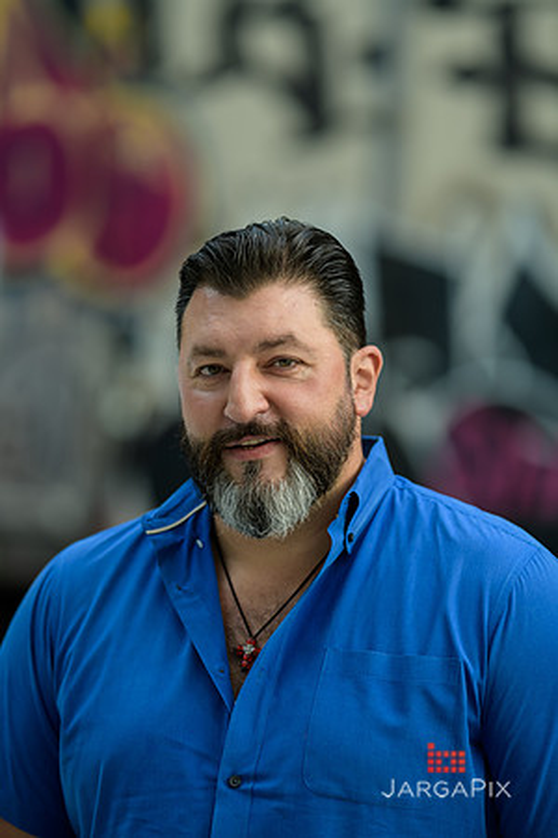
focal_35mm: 135
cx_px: 279
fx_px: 3139
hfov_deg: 10.2
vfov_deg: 15.2
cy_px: 419
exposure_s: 1/250
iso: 200
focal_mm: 135
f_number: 2
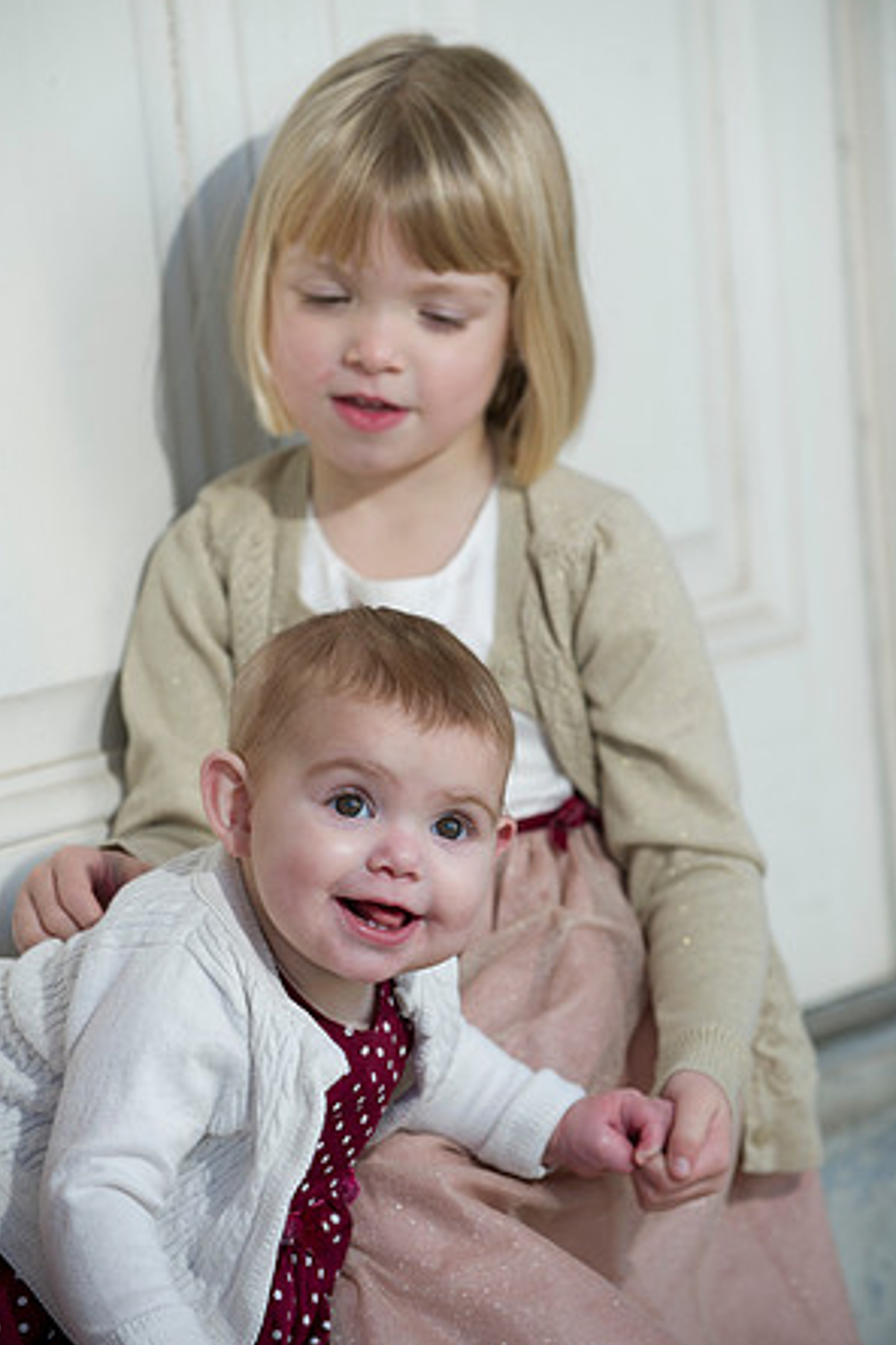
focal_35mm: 152
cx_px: 450
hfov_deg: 9.0
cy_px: 666
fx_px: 5674
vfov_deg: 13.5
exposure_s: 1/200
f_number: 4
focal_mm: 150
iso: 250
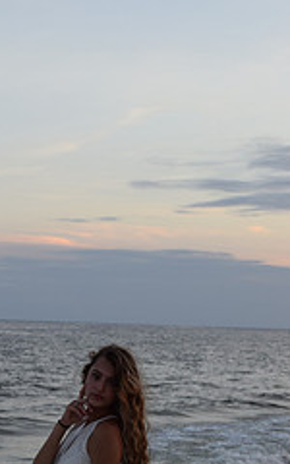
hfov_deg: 11.5
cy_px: 447
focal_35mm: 111
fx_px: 1404
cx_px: -67
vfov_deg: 18.4
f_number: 6.3
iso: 400
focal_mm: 30
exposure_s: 1/160
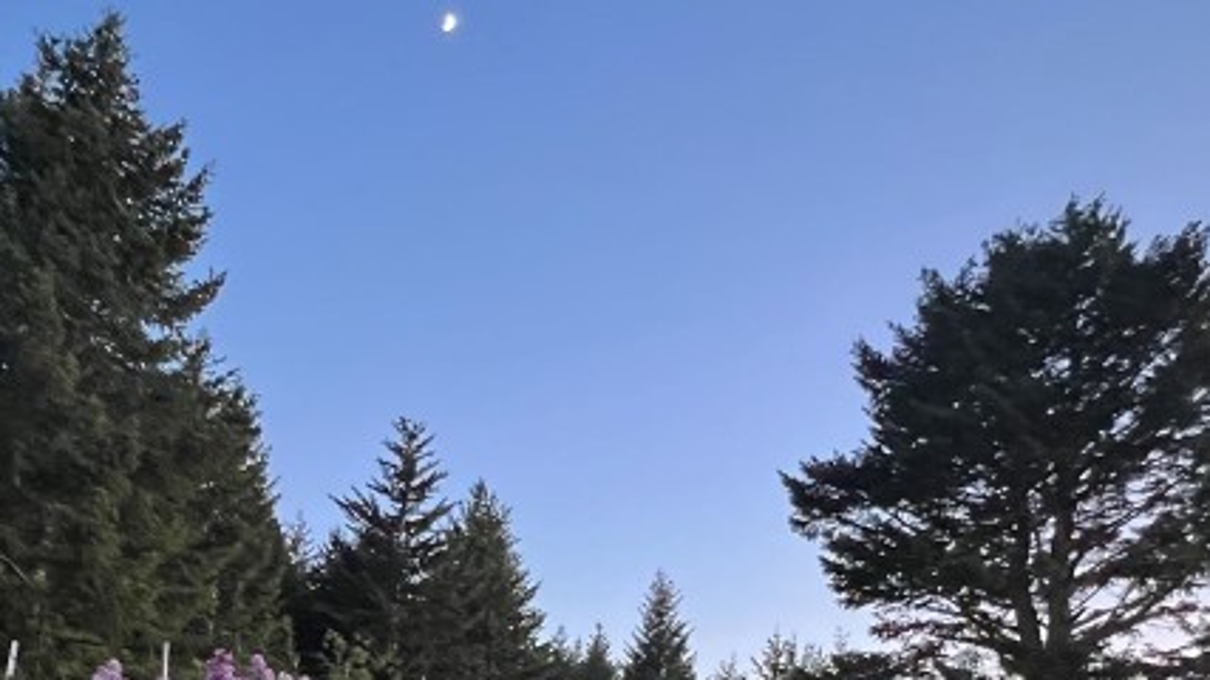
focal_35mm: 34
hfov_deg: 57.7
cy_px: 771
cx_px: 499
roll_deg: -3.5
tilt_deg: +6.1
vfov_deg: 30.5
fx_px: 1091
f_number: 1.8
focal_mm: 1.57
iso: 1000
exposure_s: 1/58
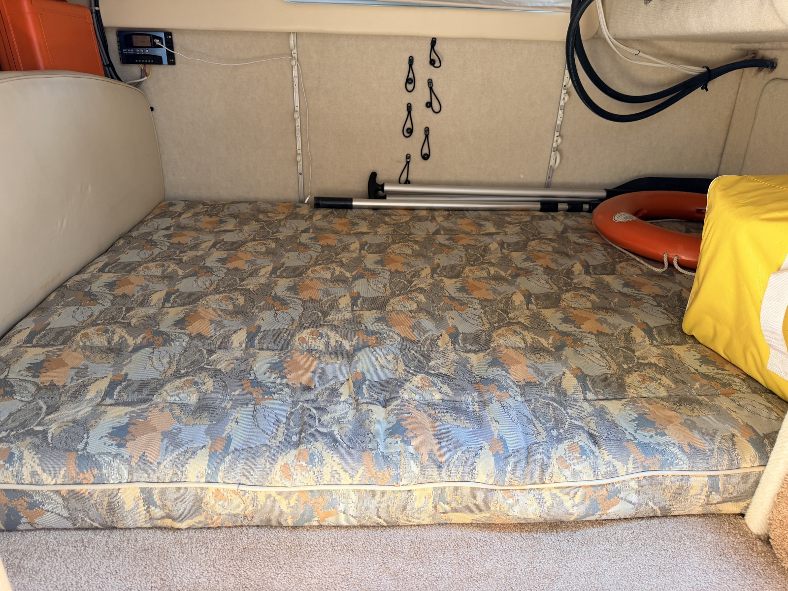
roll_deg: -1.9
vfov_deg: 56.8
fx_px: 546
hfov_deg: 71.6
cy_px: 296
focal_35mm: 24
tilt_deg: -25.1
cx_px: 394
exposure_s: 1/121
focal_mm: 6.76
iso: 125
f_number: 1.78
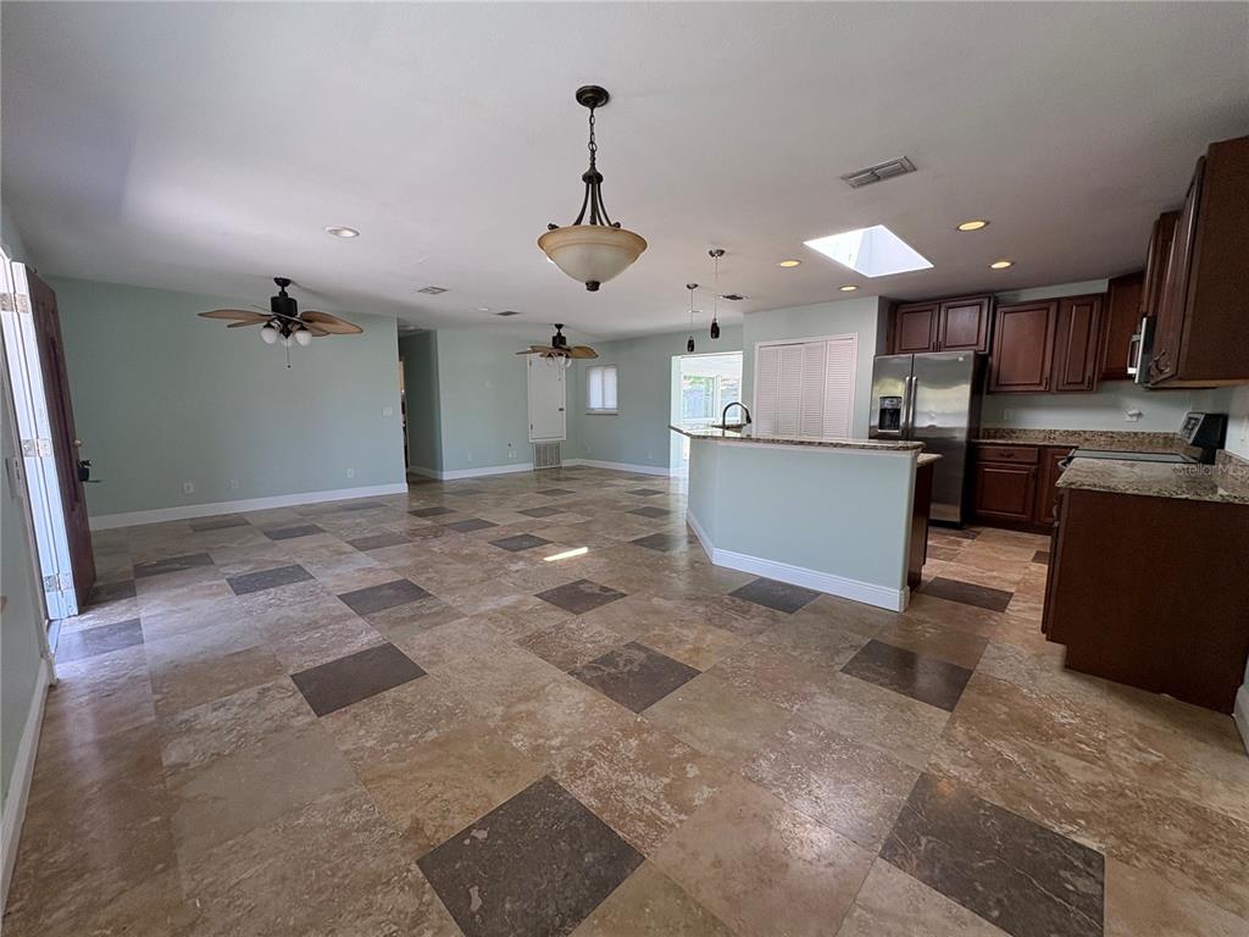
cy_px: 468
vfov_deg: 85.7
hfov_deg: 102.1
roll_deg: -0.2
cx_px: 624
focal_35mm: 14
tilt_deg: -7.5
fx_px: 505
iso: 100
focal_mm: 2.22
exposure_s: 1/135
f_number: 2.2
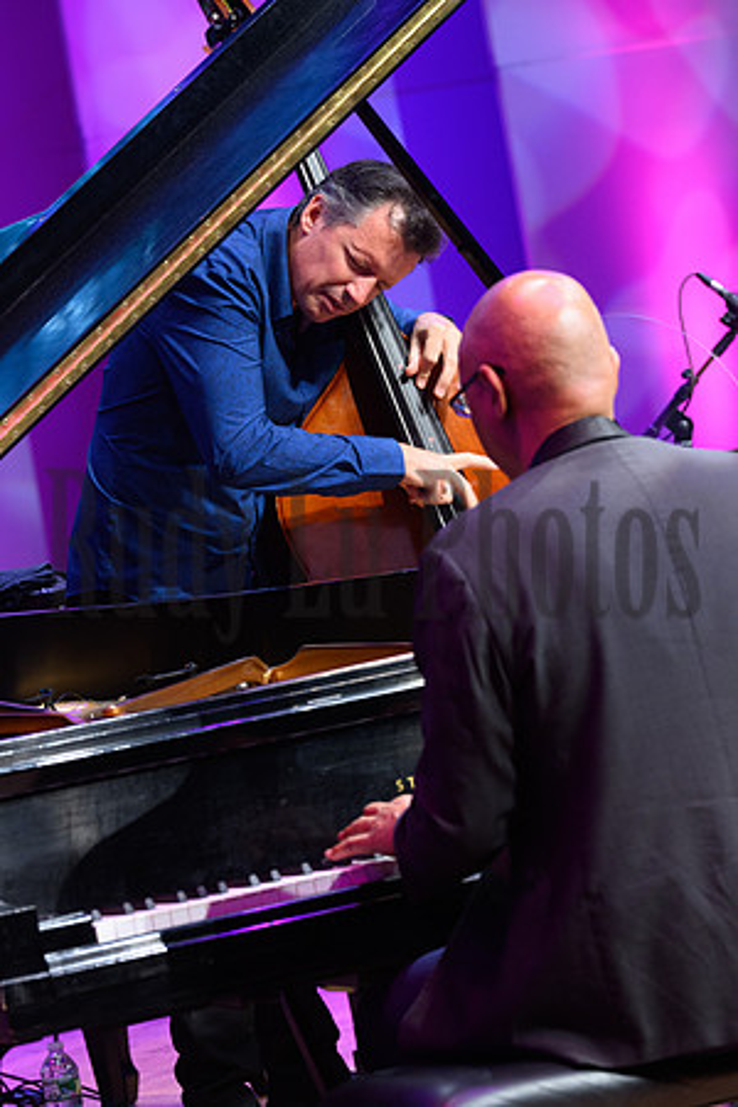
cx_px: 369
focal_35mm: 200
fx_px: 6150
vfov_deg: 10.3
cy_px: 554
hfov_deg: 6.9
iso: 3200
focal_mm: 200
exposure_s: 1/80
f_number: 8
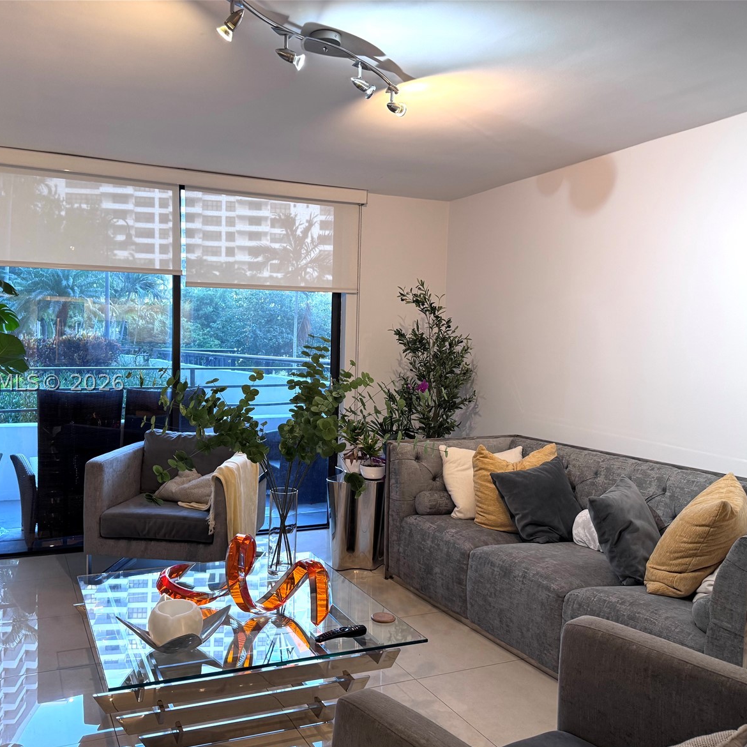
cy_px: 382
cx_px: 320
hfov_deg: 55.4
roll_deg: -1.4
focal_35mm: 29
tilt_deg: -3.0
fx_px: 708
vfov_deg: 55.6
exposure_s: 1/60
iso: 160
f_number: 1.78
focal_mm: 6.76
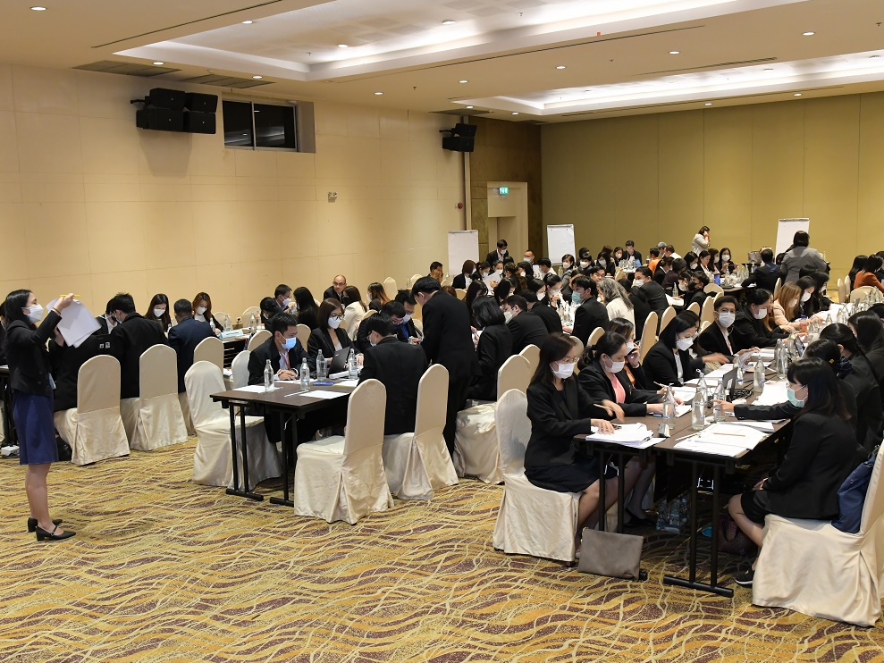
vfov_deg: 40.7
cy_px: 342
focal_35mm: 35
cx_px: 416
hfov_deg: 52.6
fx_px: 894
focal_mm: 30
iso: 2500
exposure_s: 1/20
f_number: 7.1
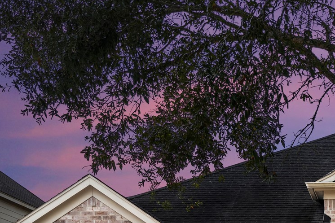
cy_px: 265
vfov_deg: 13.5
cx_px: 402
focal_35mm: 99
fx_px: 921
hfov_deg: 19.4
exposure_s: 1/2500
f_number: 4
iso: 125
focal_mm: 34
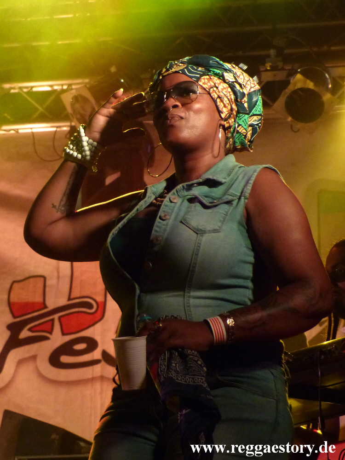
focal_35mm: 83
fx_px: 1103
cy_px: 230
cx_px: 172
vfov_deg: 23.6
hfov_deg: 17.8
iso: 500
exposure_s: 1/60
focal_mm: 15
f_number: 2.8
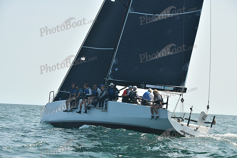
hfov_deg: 20.4
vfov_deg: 13.7
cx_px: 118
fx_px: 658
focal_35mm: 100
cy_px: 79
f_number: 7.1
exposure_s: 1/640
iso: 320
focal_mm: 100
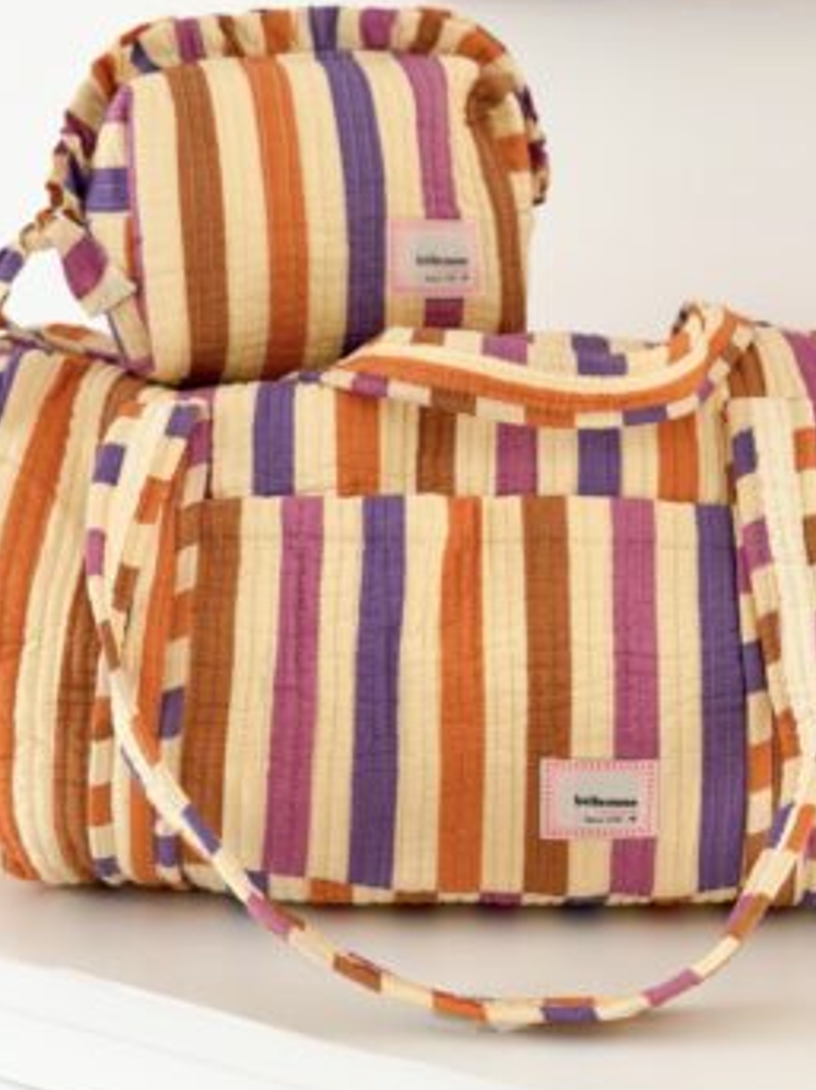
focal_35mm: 56
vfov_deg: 34.3
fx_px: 1761
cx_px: 394
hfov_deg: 26.1
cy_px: 499
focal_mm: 6.76
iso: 100
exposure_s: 1/60
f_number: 1.8
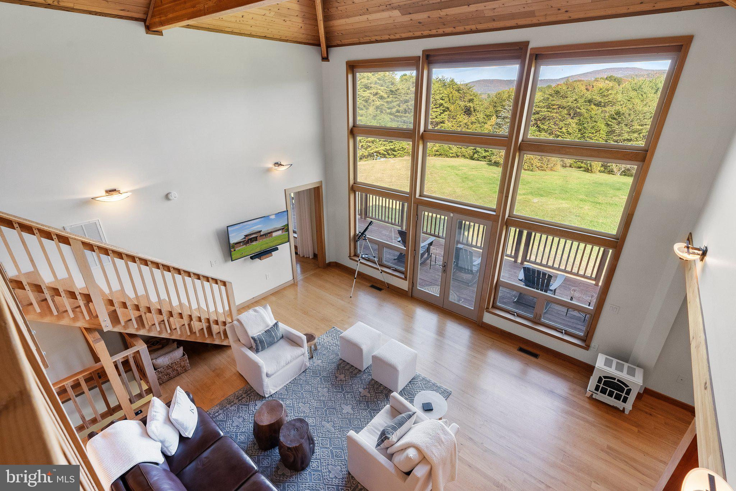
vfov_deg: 73.8
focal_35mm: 16
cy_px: 246
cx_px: 368
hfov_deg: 96.7
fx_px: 327
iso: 640
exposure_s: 1/15
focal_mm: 16
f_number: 10
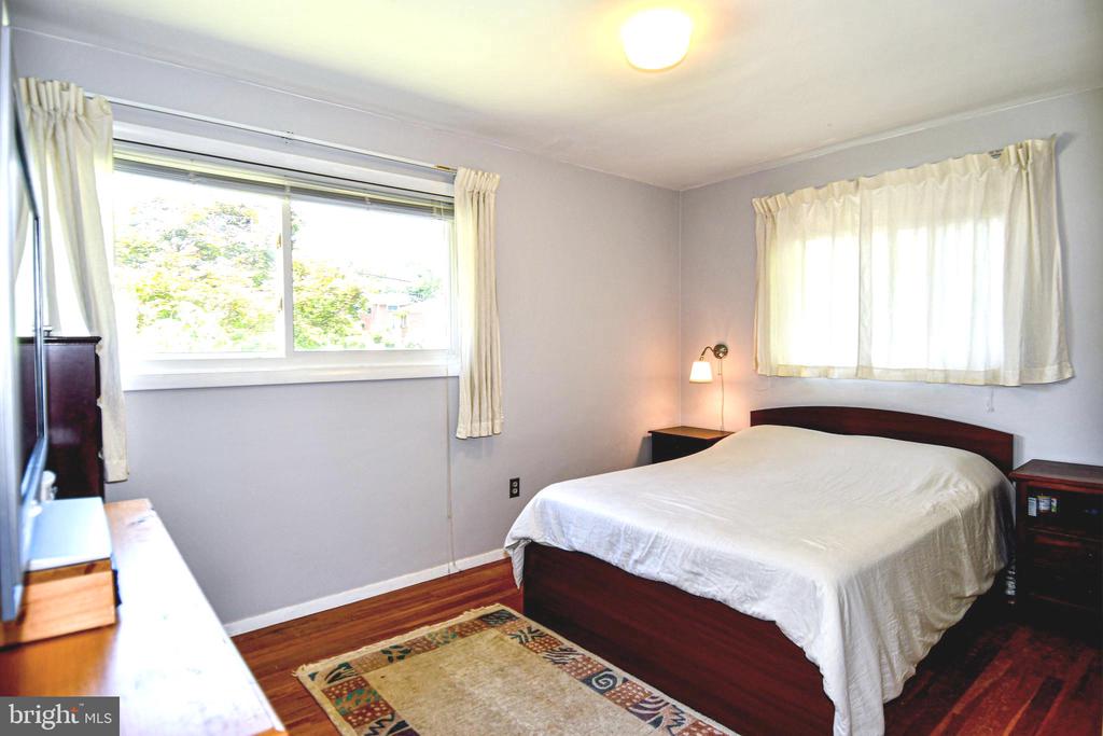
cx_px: 552
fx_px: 552
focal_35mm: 18
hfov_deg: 90.0
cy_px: 368
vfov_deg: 67.4
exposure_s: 1/80
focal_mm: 12
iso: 200
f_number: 4.5
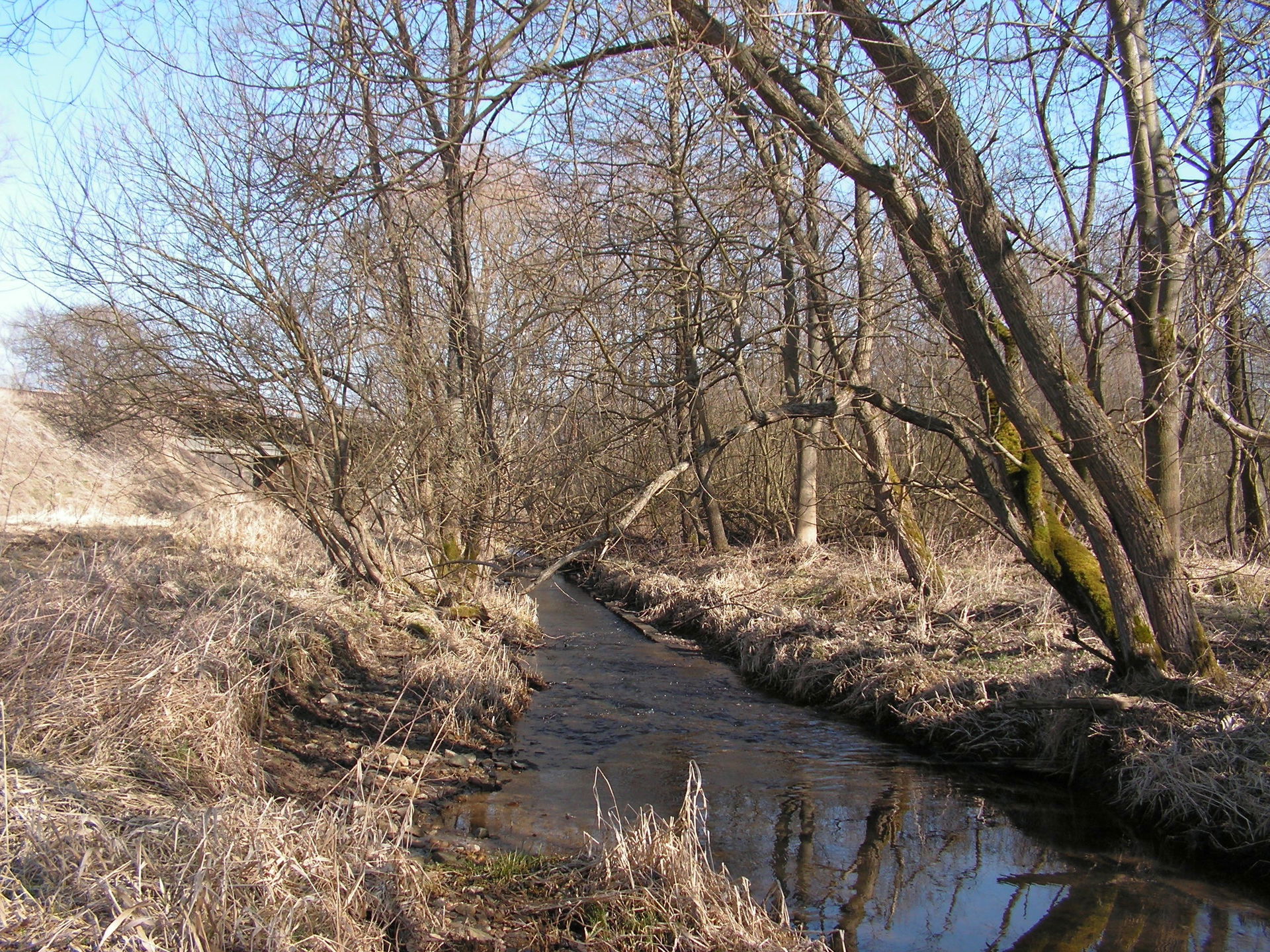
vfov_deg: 39.7
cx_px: 635
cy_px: 476
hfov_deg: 51.4
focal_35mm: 36
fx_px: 1321
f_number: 3.2
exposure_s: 1/200
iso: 50
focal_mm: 6
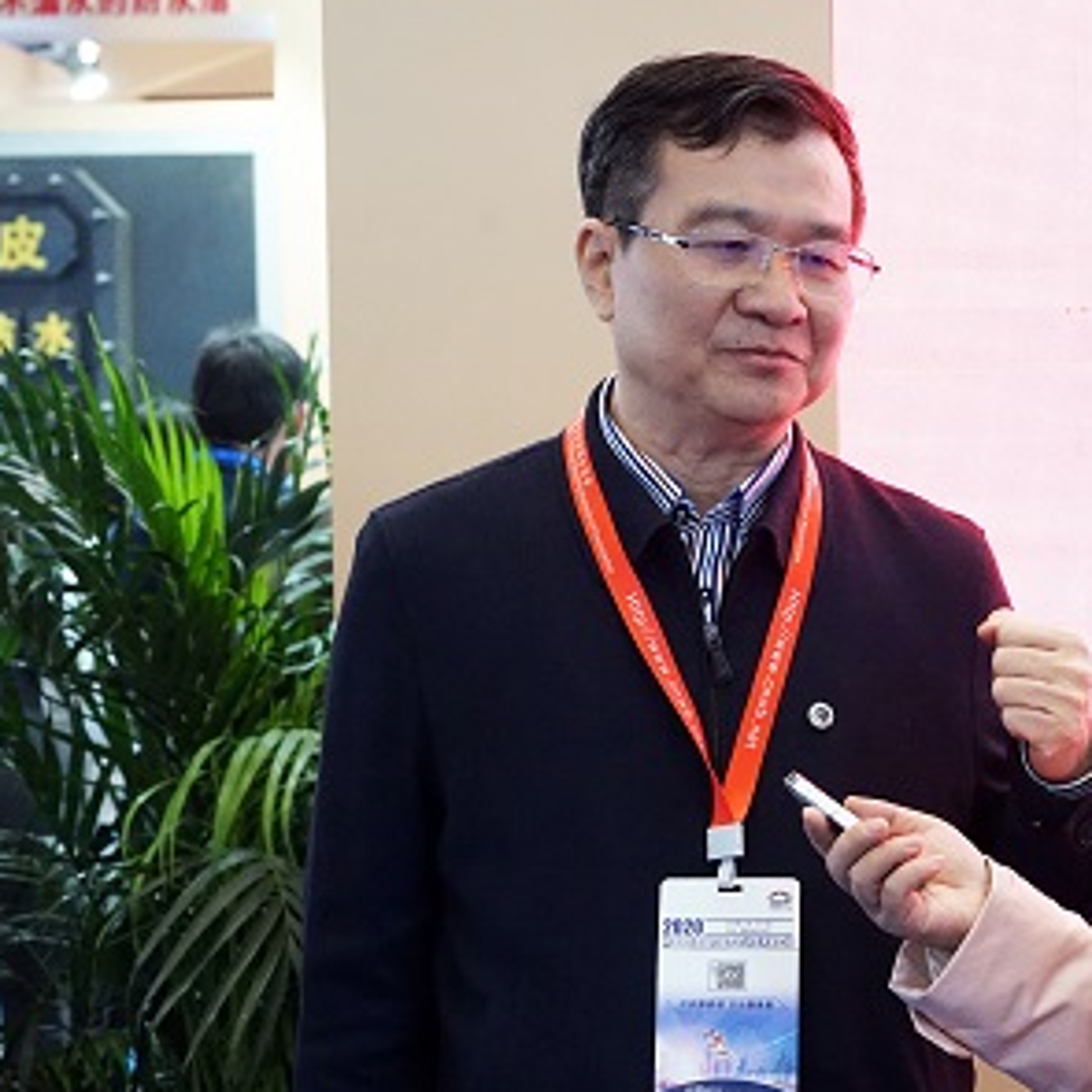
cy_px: 565
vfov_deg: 23.1
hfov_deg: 22.7
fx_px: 2677
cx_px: 903
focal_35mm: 75
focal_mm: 52
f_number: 6.3
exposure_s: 1/100
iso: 6400
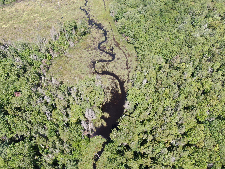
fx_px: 156
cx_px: 112
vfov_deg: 56.8
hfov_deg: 71.6
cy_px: 84
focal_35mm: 24
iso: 100
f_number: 2.8
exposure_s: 1/500
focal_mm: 4.39
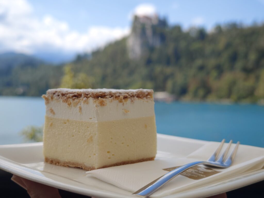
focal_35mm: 50
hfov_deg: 38.2
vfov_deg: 29.1
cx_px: 132
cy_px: 99
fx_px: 381
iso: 50
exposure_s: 1/1508
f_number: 1.63
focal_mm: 8.72
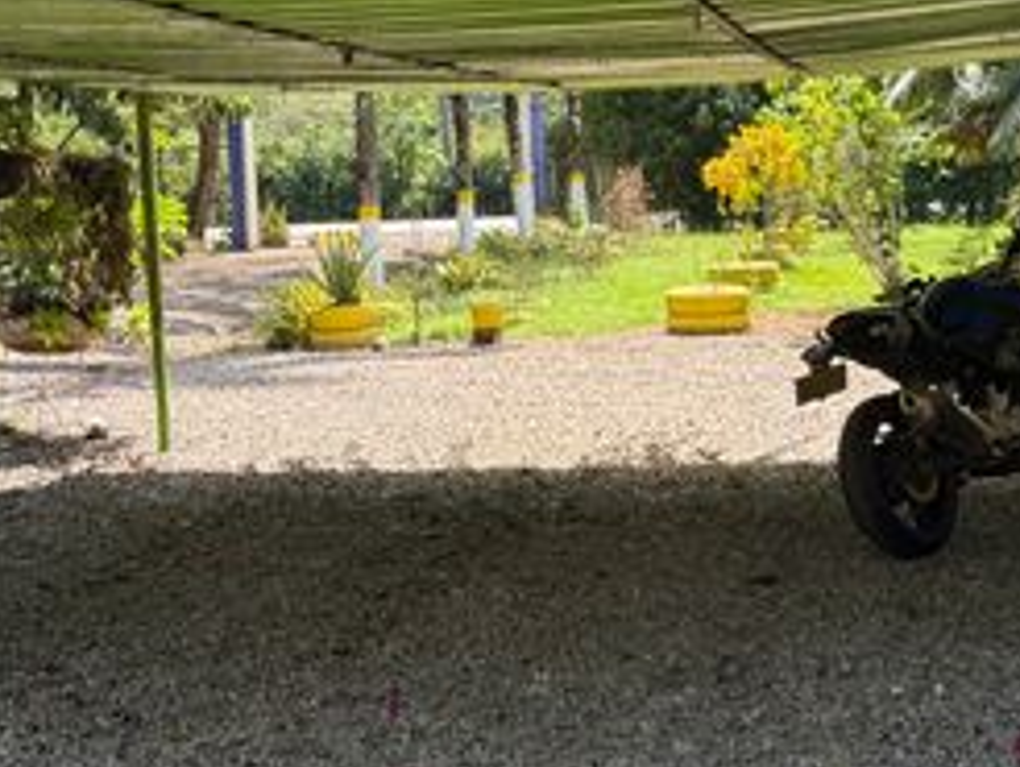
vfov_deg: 22.6
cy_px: 299
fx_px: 1917
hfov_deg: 29.5
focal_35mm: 65
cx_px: 707
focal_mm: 6.76
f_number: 1.78
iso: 80
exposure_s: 1/765
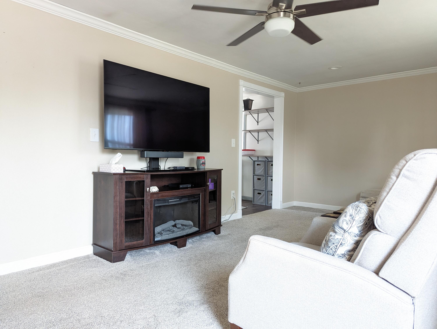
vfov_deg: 56.9
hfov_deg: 71.5
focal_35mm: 24
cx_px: 218
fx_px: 303
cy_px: 164
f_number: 1.85
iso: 531
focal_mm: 6.81
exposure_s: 1/120
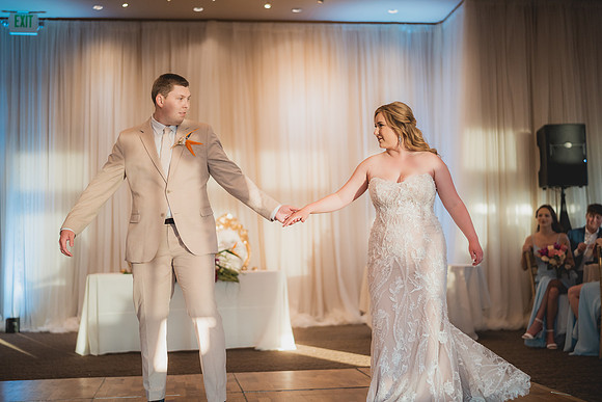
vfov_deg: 27.0
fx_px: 836
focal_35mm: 50
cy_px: 201
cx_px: 301
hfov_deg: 39.6
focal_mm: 50
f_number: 1.4
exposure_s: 1/1250
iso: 1250
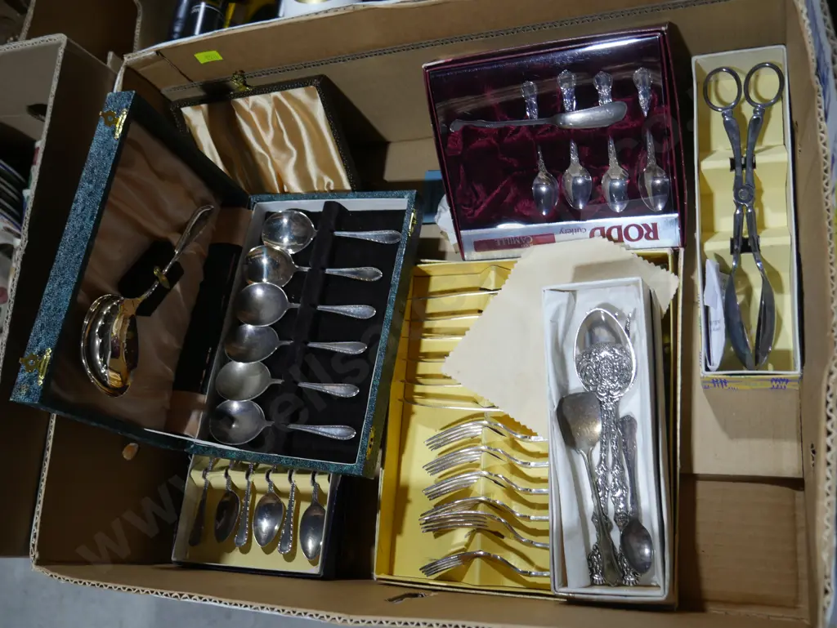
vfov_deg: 39.7
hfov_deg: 51.3
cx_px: 418
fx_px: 871
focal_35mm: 36
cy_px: 314
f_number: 4
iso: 200
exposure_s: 1/100
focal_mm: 18
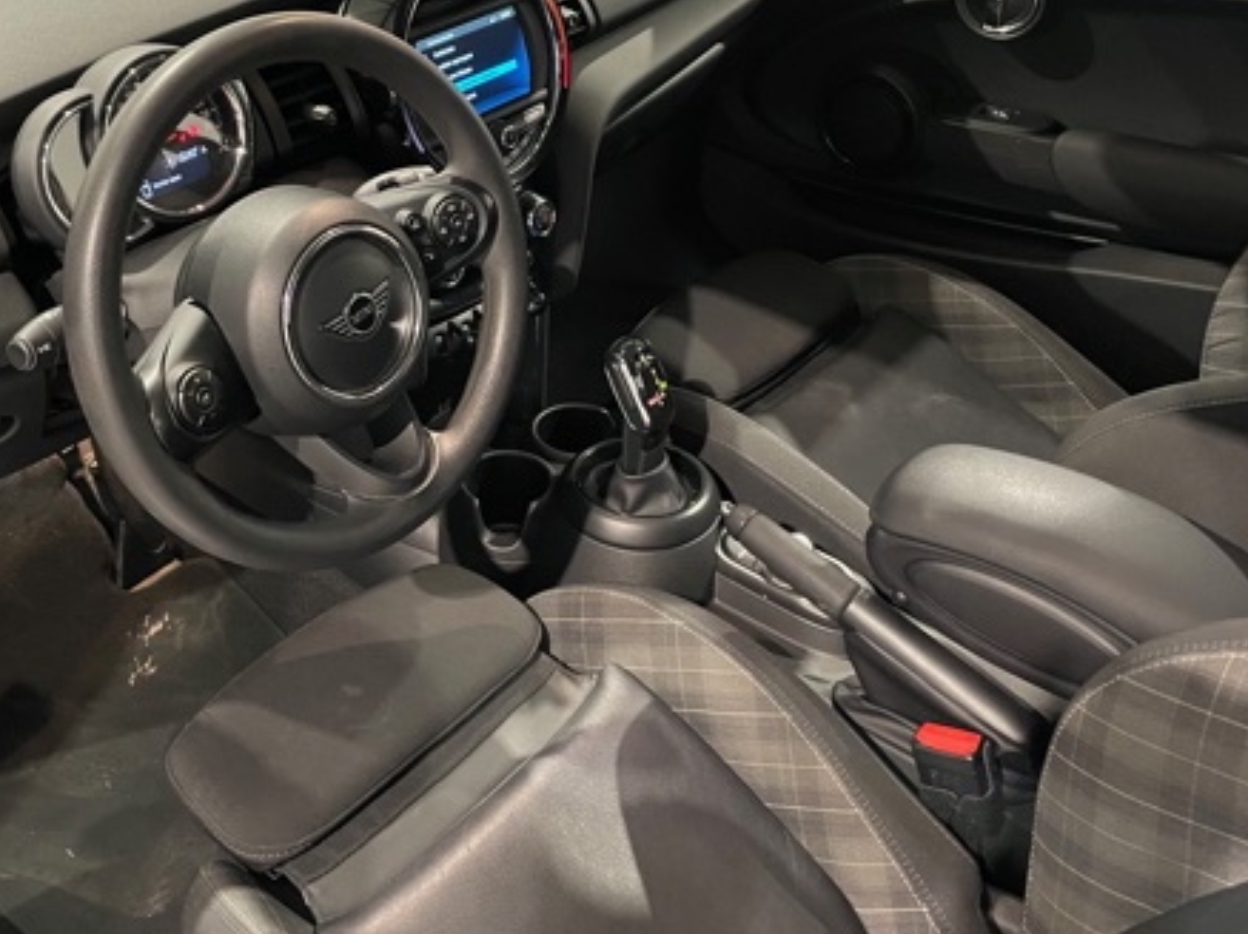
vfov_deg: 37.2
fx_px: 1369
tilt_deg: -30.0
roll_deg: +0.1
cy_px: 296
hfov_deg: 48.4
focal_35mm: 38
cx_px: 450
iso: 500
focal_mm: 4.2
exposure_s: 1/25
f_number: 1.6
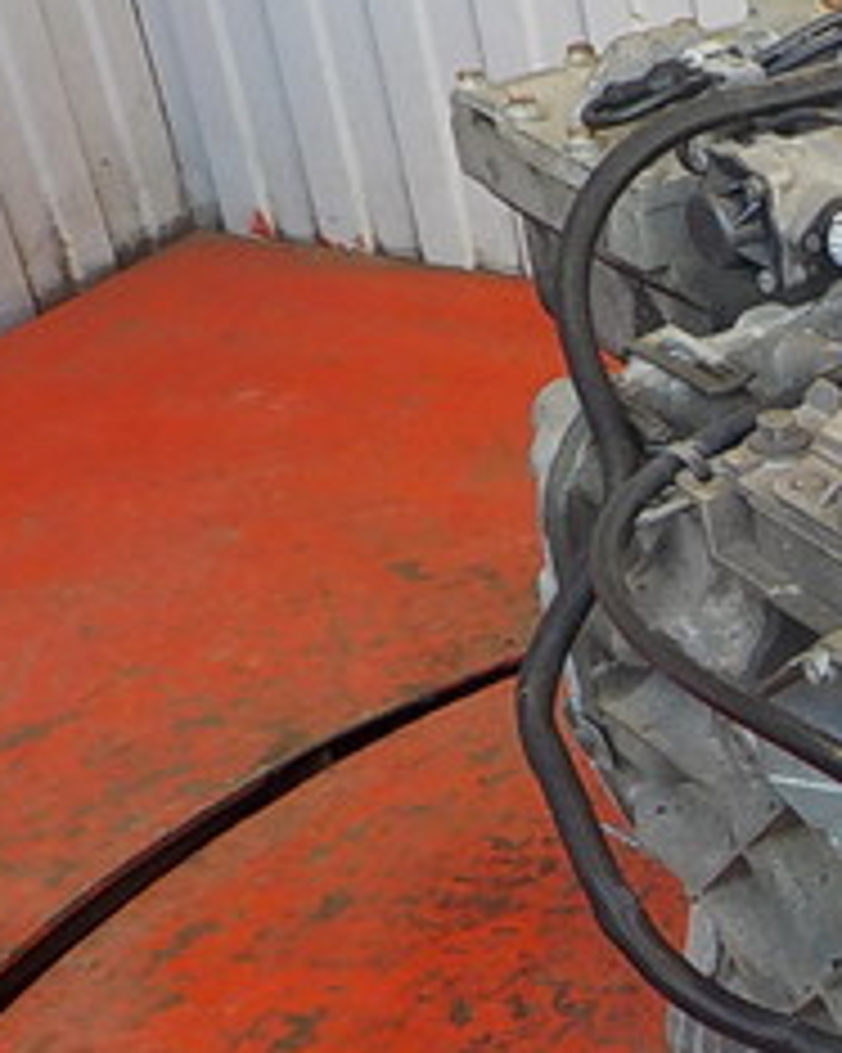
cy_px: 914
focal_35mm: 80
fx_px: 2494
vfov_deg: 23.3
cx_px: 1391
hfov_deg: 16.7
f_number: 3.3
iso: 125
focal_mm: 4.1
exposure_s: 1/40
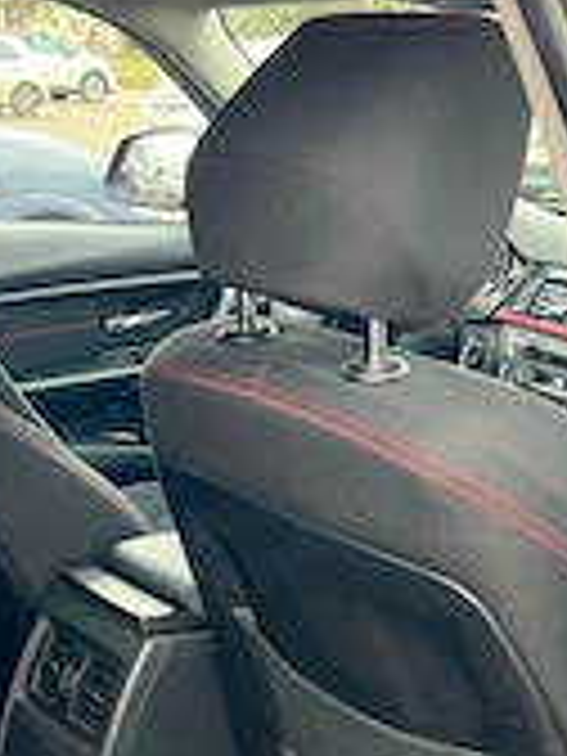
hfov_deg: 23.3
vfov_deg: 30.8
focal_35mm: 62
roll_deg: -0.6
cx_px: 112
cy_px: 549
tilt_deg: -20.1
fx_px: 1354
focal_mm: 5.7
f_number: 1.5
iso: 125
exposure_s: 1/117
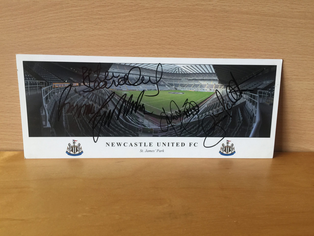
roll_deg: -1.3
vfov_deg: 48.2
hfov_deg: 61.7
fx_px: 263
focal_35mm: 29
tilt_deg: -19.4
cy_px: 118
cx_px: 157
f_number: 2.2
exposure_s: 1/33
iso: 64
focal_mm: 4.15
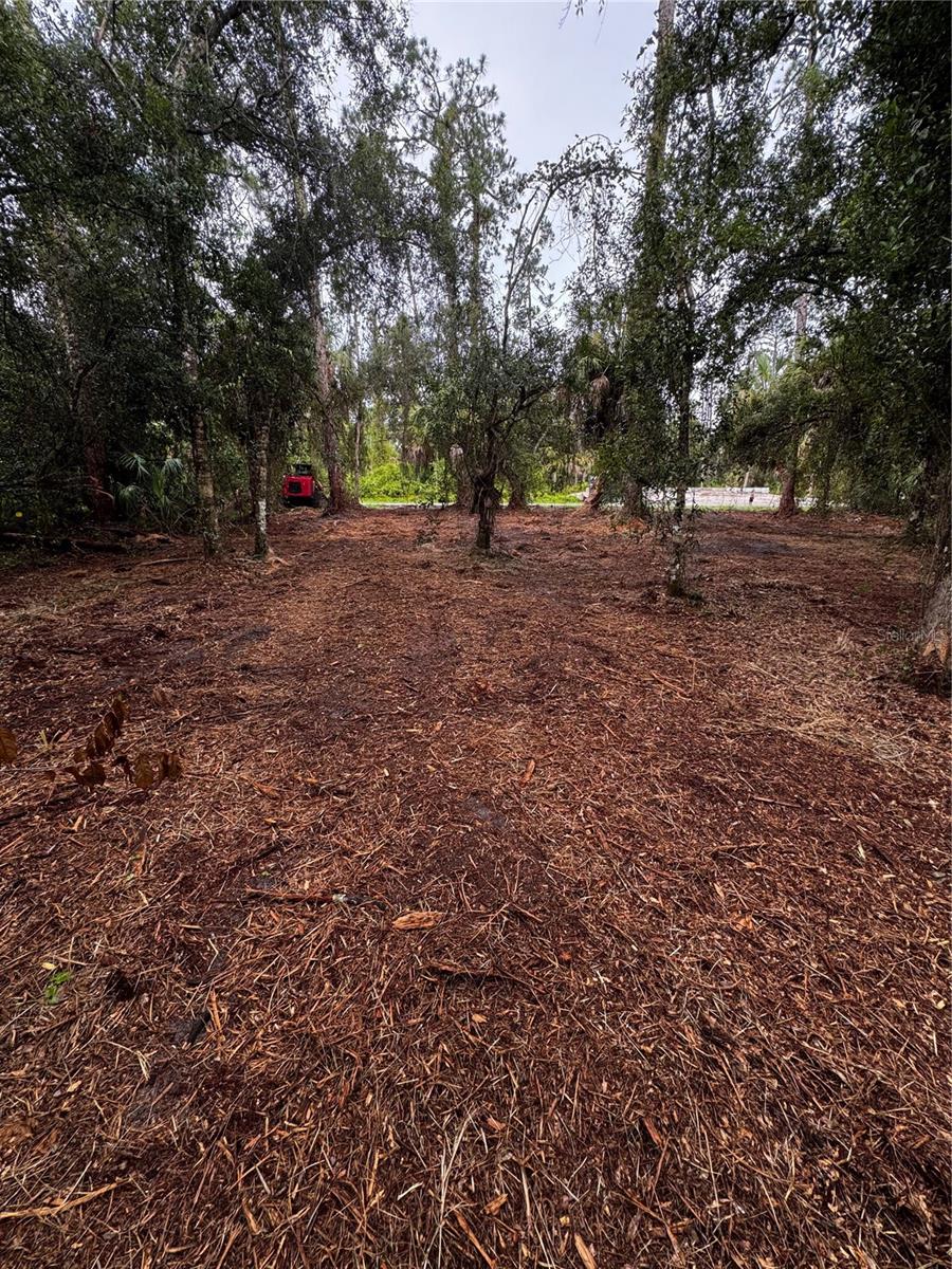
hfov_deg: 85.7
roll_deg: +0.5
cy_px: 634
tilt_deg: -14.9
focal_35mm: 14
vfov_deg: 102.1
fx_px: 513
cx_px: 476
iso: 100
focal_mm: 2.22
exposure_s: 1/99
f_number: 2.2
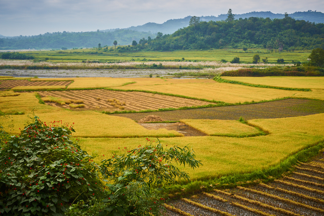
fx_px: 450
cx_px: 162
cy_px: 108
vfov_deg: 27.0
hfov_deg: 39.6
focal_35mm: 50
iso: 200
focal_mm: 50
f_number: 11
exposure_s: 1/90
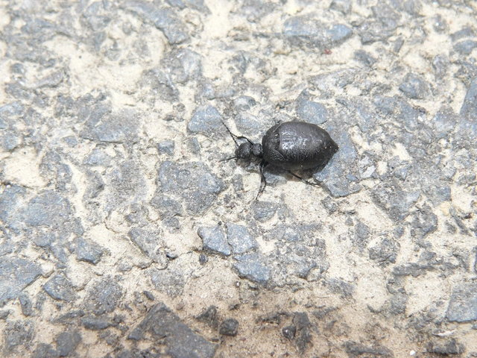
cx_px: 238
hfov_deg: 24.7
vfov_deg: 18.7
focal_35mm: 79
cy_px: 179
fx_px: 1089
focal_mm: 13.1
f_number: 4
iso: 100
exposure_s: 1/160
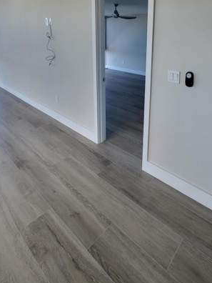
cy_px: 75
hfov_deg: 62.0
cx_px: 140
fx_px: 171
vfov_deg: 74.1
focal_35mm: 21
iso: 32
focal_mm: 1.74
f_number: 2.2
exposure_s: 1/60
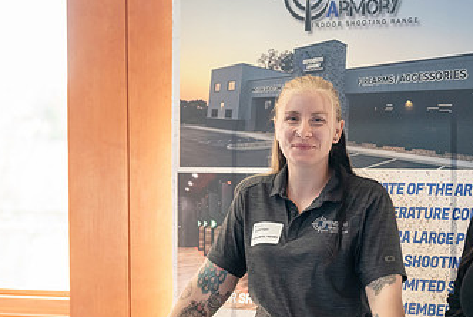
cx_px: 291
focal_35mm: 125
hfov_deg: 16.4
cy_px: 258
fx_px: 1644
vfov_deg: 11.0
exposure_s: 1/1250
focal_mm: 70
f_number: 2.8
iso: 3200
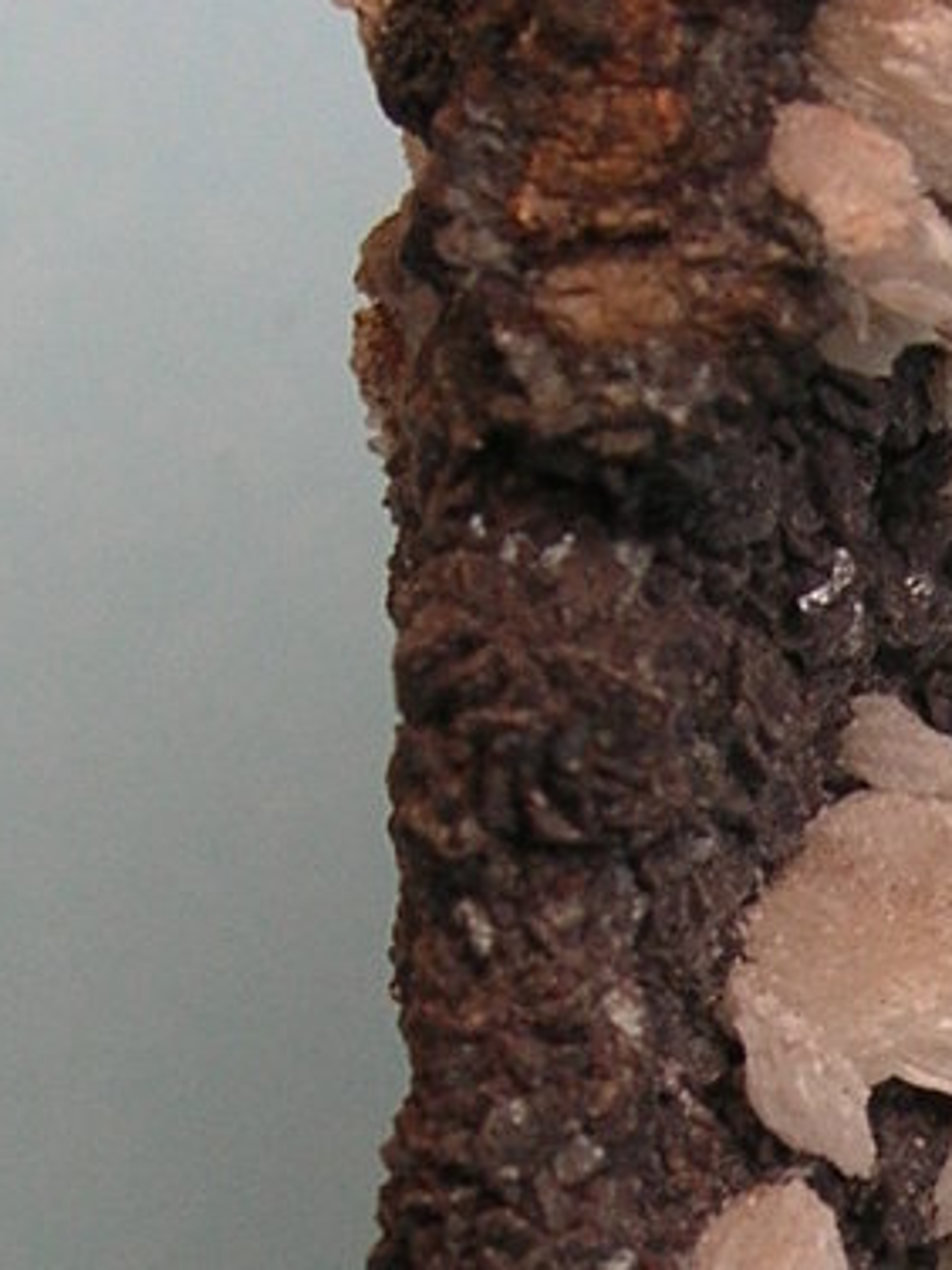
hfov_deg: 9.6
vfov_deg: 12.7
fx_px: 5610
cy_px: 1405
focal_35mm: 153
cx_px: 984
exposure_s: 1/14.8
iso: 50
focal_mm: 6
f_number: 2.7
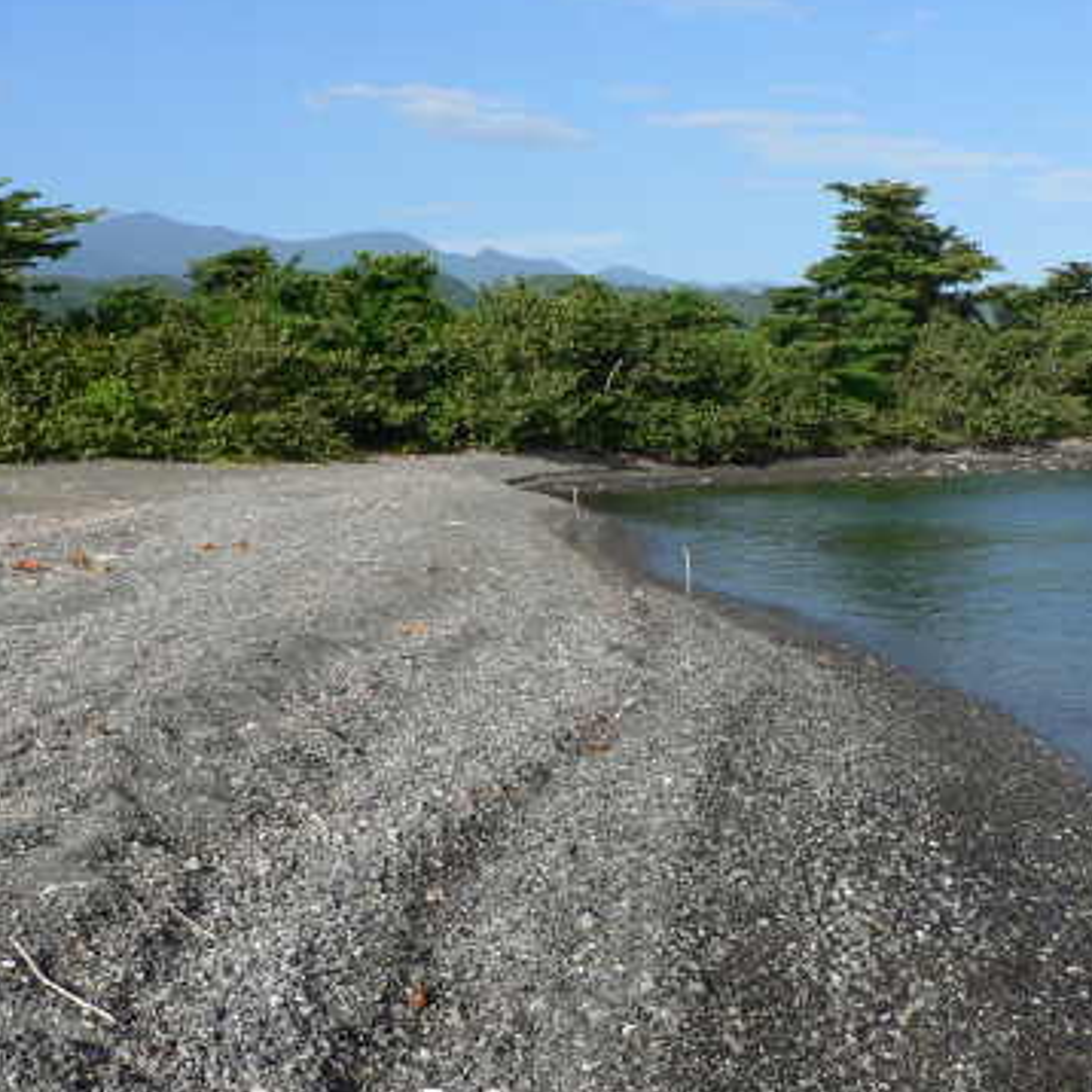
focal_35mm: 49
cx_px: 657
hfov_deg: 34.6
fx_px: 1749
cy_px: 532
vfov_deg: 34.7
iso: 64
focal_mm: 6
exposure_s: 1/400
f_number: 5
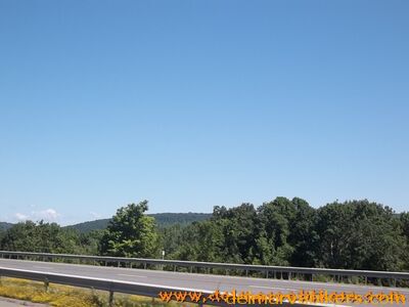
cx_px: 204
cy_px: 154
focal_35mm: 52
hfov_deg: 36.8
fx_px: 614
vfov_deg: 28.0
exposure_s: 1/400
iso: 80
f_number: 5
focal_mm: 9.3
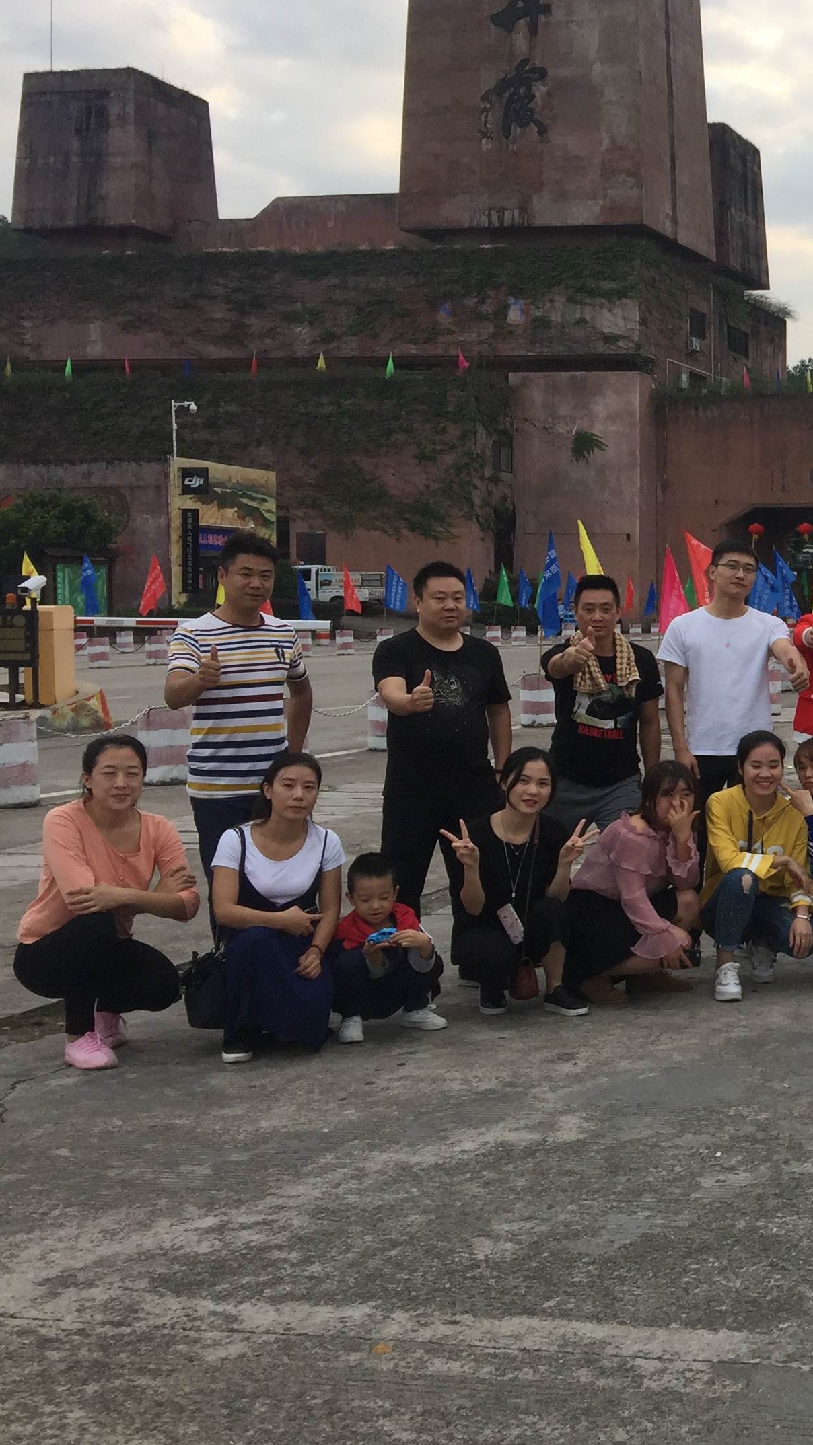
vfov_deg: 42.9
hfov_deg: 22.2
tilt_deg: -2.3
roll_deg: -1.7
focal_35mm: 48
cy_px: 710
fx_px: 1840
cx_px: 1071
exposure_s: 1/247
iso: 32
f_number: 2.2
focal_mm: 4.15
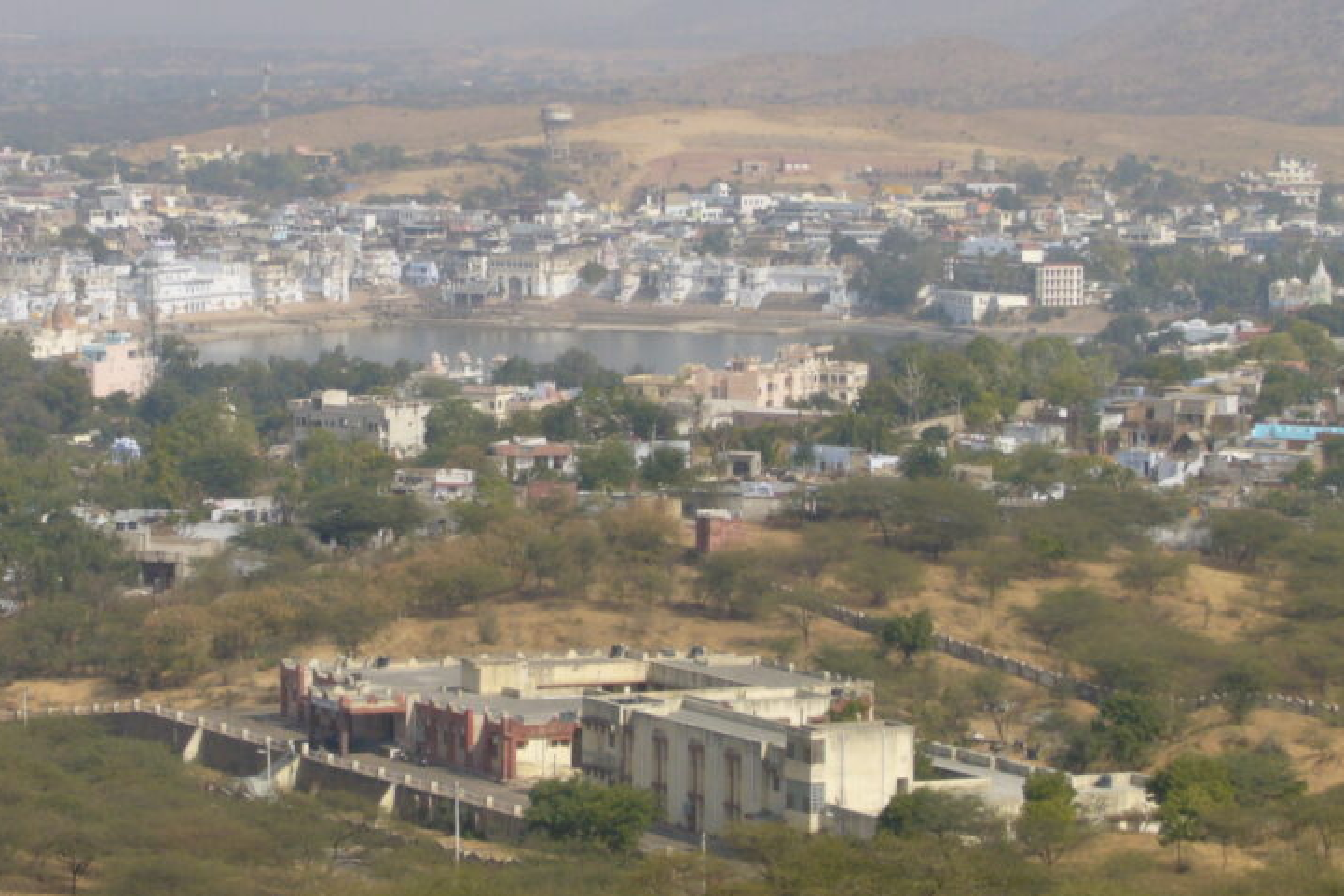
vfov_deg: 8.9
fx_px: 5787
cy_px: 358
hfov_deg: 13.2
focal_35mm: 155
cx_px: 554
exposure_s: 1/200
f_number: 10
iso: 80
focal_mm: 17.4
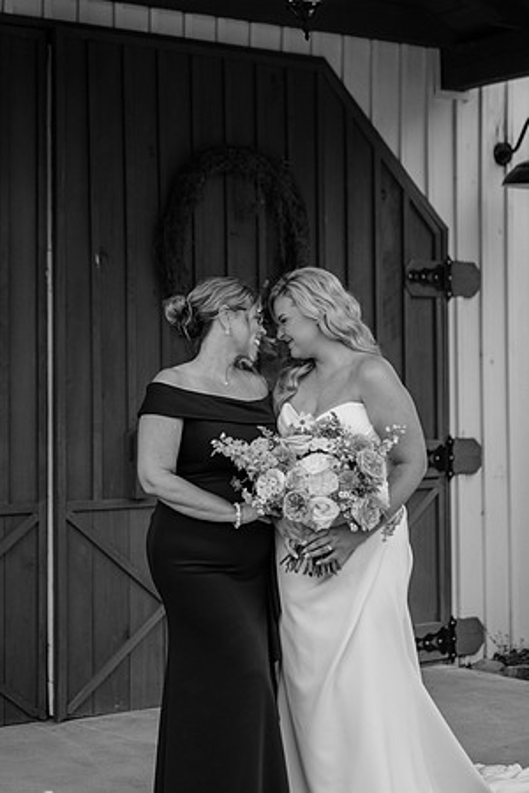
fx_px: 1653
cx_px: 264
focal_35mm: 75
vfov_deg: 27.0
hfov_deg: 18.2
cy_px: 396
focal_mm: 50
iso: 1000
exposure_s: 1/4000
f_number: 1.8
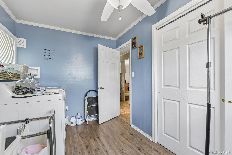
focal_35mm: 16
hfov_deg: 96.7
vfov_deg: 73.7
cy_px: 78
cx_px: 116
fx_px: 103
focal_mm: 16
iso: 250
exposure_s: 1/4
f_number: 9
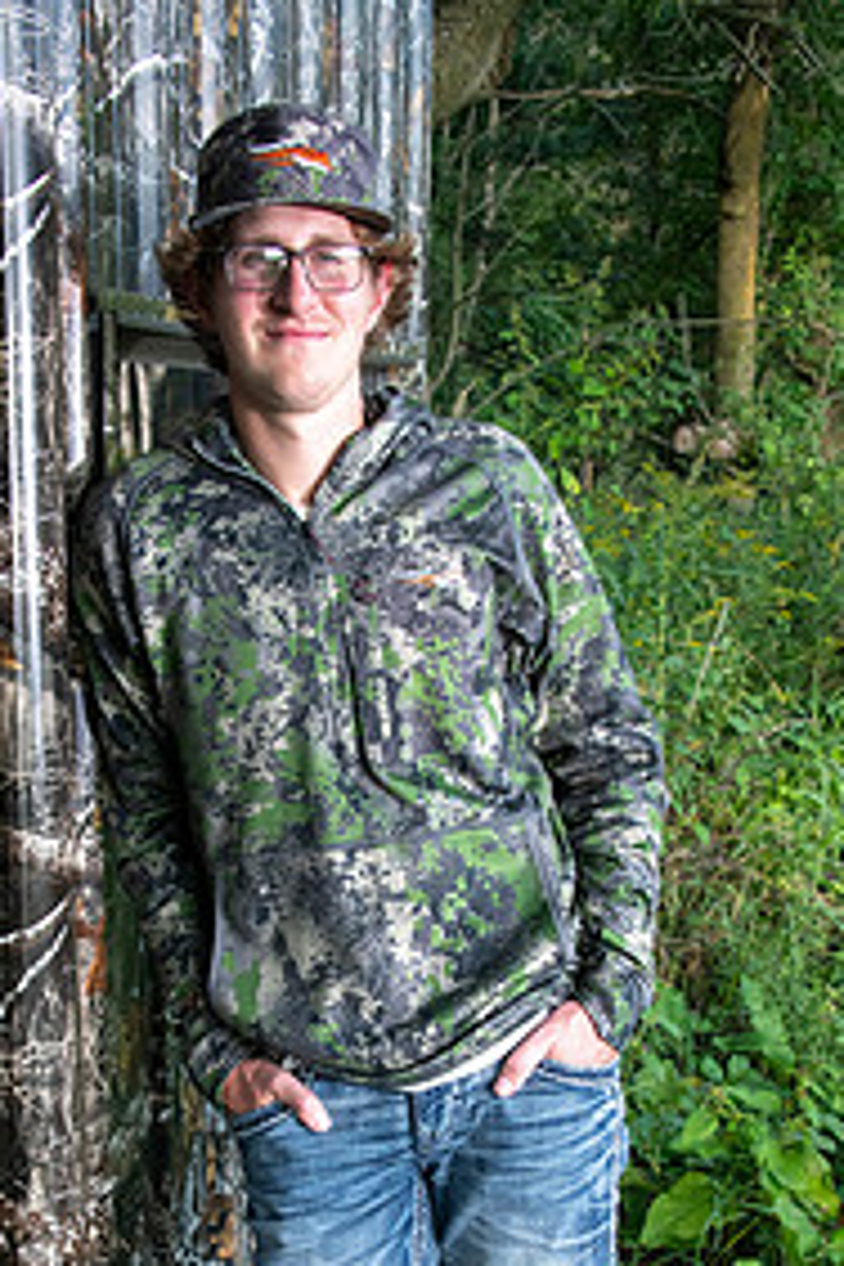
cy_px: 992
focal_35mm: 67
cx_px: 301
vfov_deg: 29.5
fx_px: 2356
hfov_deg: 20.3
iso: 1600
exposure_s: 1/160
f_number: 9
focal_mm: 42
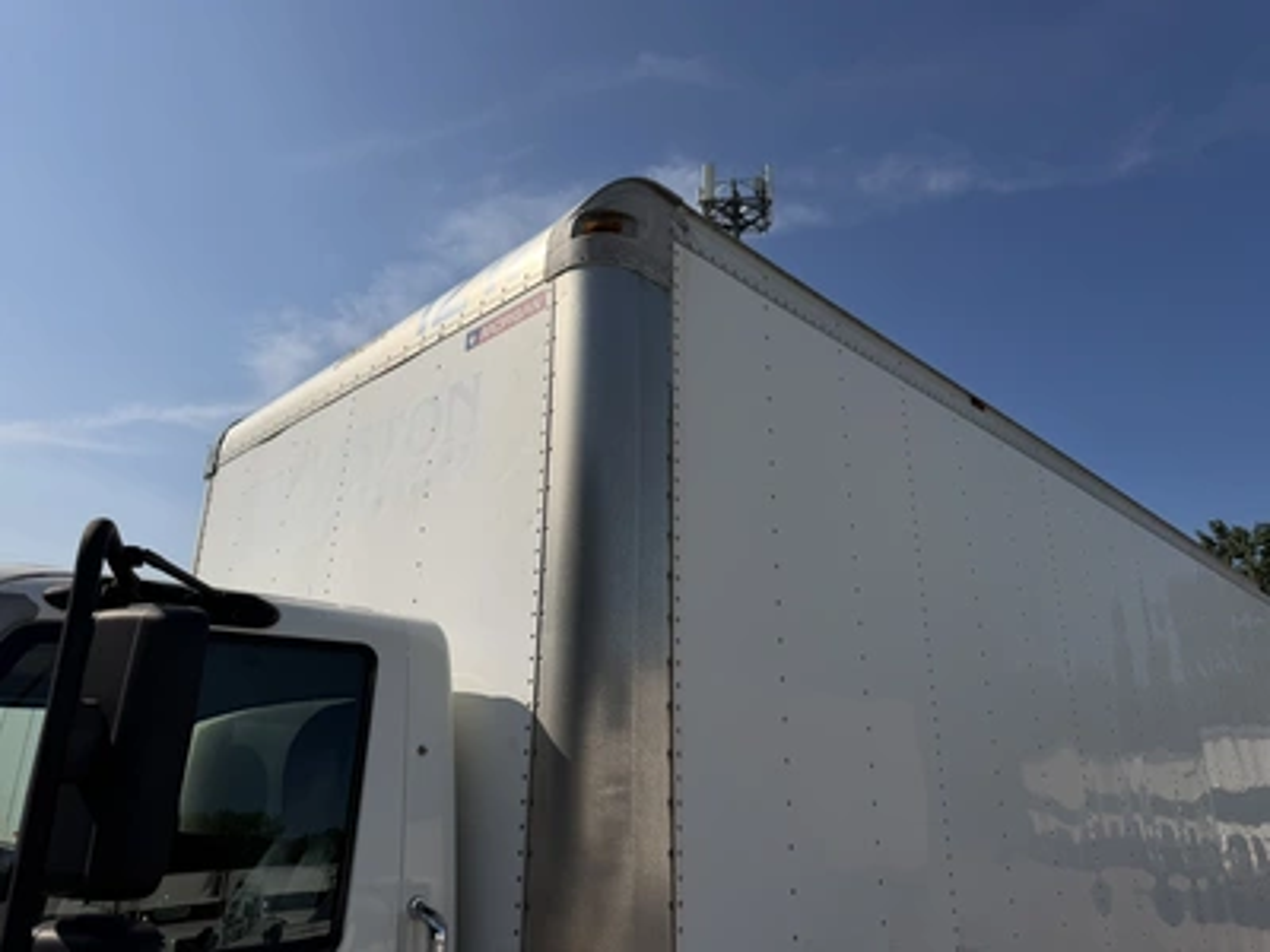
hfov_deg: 71.6
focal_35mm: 24
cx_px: 635
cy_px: 476
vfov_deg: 56.8
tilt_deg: +19.2
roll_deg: -1.5
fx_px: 881
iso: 80
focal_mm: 6.76
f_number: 1.78
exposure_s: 1/10309
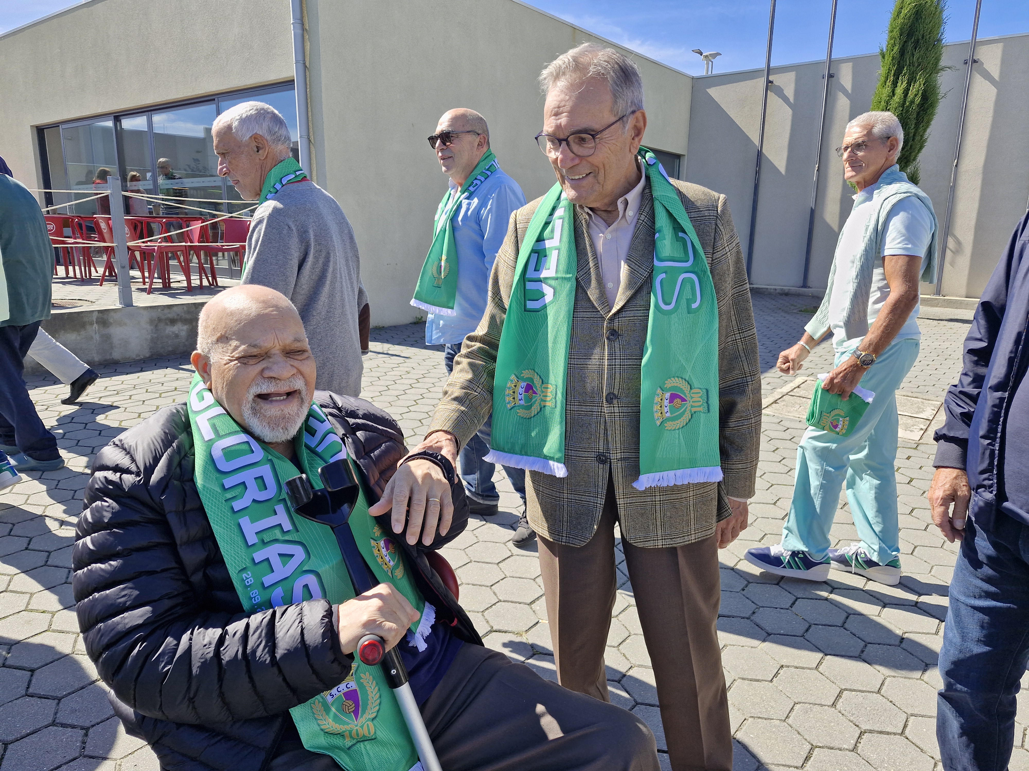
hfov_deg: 73.9
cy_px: 386
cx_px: 514
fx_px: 684
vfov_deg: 58.9
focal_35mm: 23
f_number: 1.8
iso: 50
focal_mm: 5.54
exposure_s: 1/738
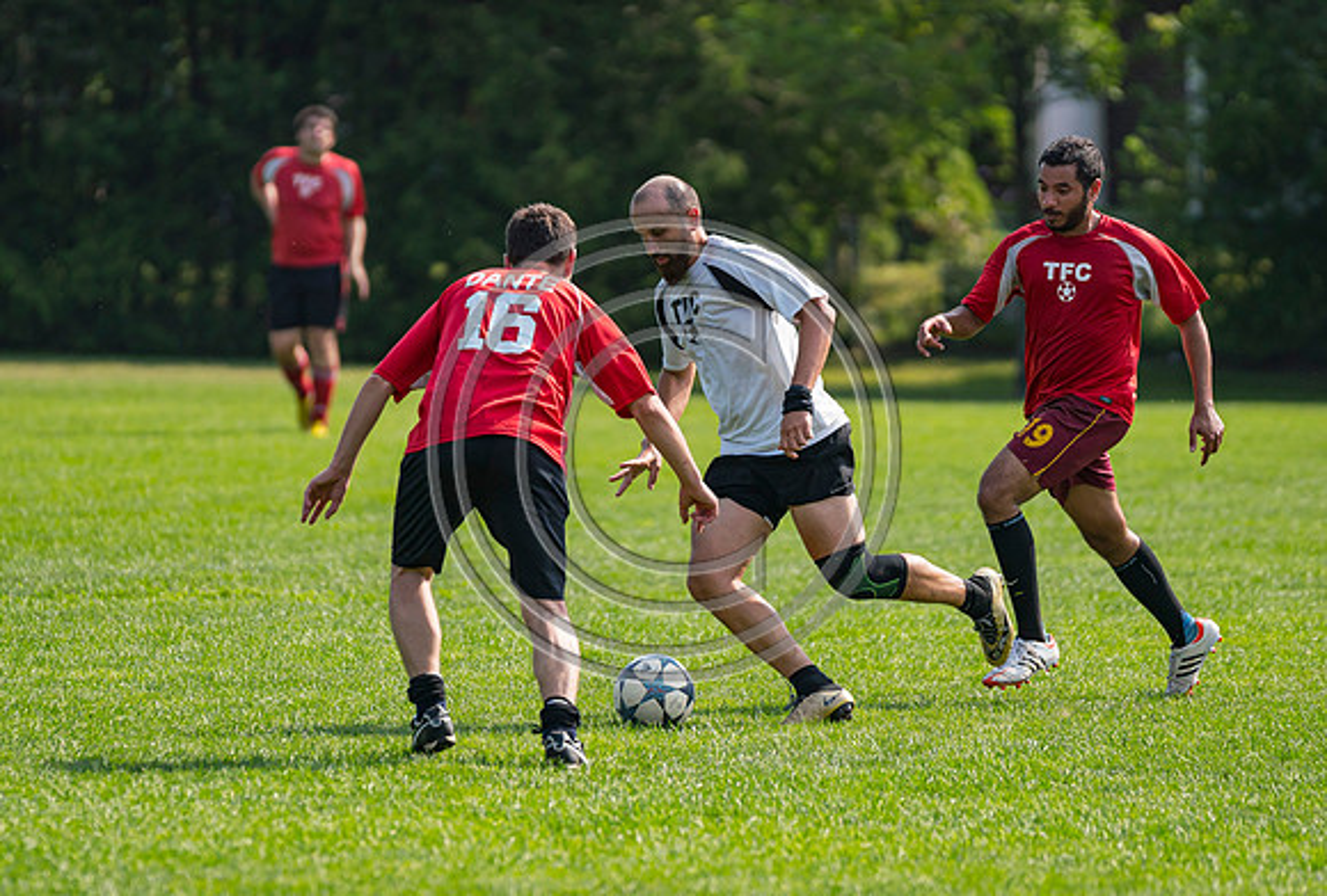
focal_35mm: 363
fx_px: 13446
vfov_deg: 3.8
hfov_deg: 5.6
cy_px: 421
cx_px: 633
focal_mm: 200
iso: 400
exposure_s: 1/4000
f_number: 2.8
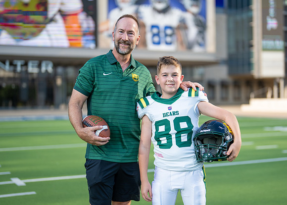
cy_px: 108
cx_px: 160
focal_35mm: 61
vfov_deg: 23.1
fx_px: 500
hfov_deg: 32.0
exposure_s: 1/4000
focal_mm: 50
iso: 100
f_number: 1.2
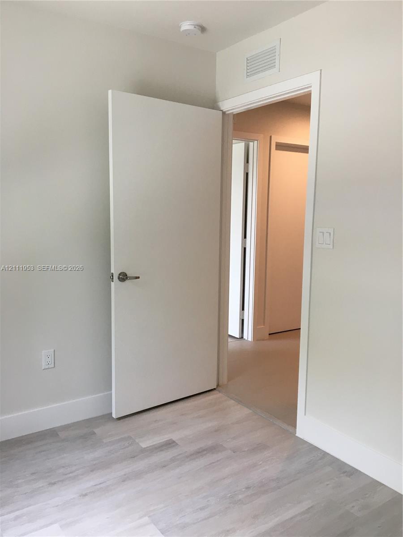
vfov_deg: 61.7
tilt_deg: -5.9
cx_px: 202
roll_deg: -2.0
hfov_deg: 48.2
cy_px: 268
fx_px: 450
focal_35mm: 29
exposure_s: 1/30
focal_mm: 4.15
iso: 64
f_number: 2.2
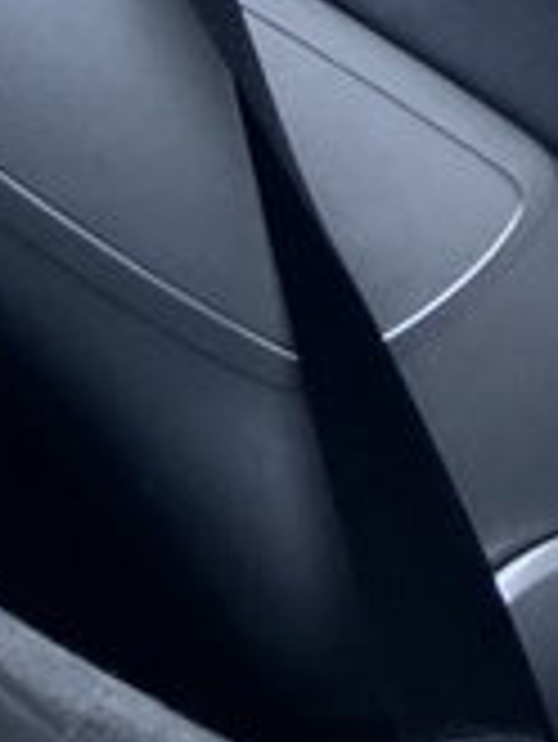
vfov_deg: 9.7
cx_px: 801
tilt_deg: -28.5
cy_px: -1192
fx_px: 3735
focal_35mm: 174
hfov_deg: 8.4
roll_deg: +1.7
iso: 64
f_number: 1.8
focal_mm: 3.99
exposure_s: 1/121
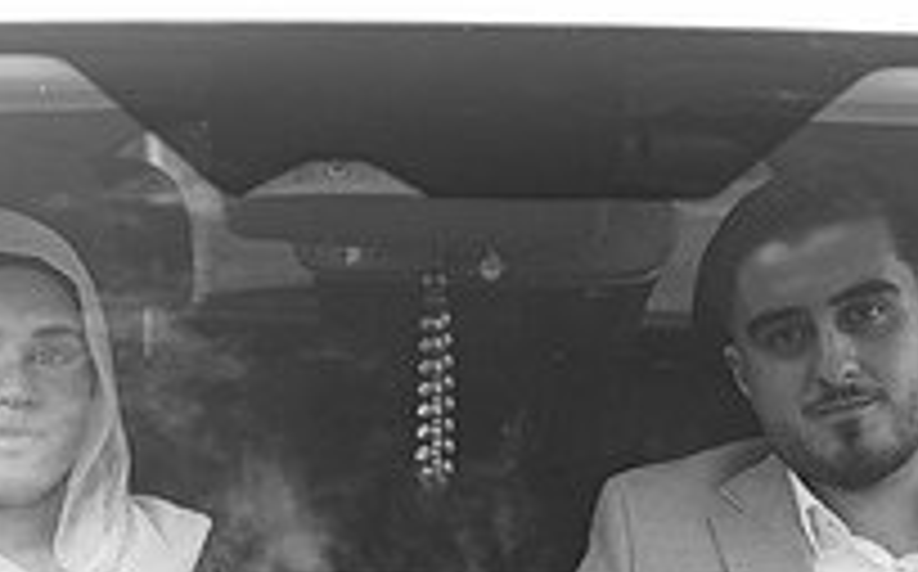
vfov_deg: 11.2
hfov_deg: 18.0
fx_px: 2899
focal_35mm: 116
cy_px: 561
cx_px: 328
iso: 800
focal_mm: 40
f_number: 2.8
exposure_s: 1/1250
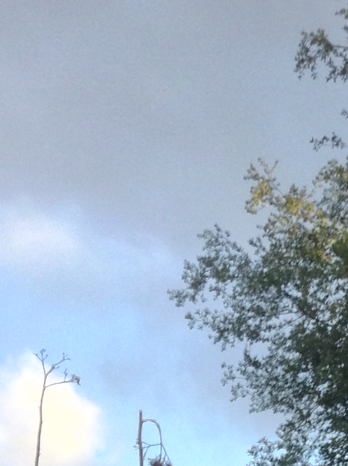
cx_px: 526
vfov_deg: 15.9
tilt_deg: +10.2
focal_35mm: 117
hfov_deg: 12.0
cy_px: 615
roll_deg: +2.1
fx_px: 1572
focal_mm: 3.3
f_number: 2.4
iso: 32
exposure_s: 1/120
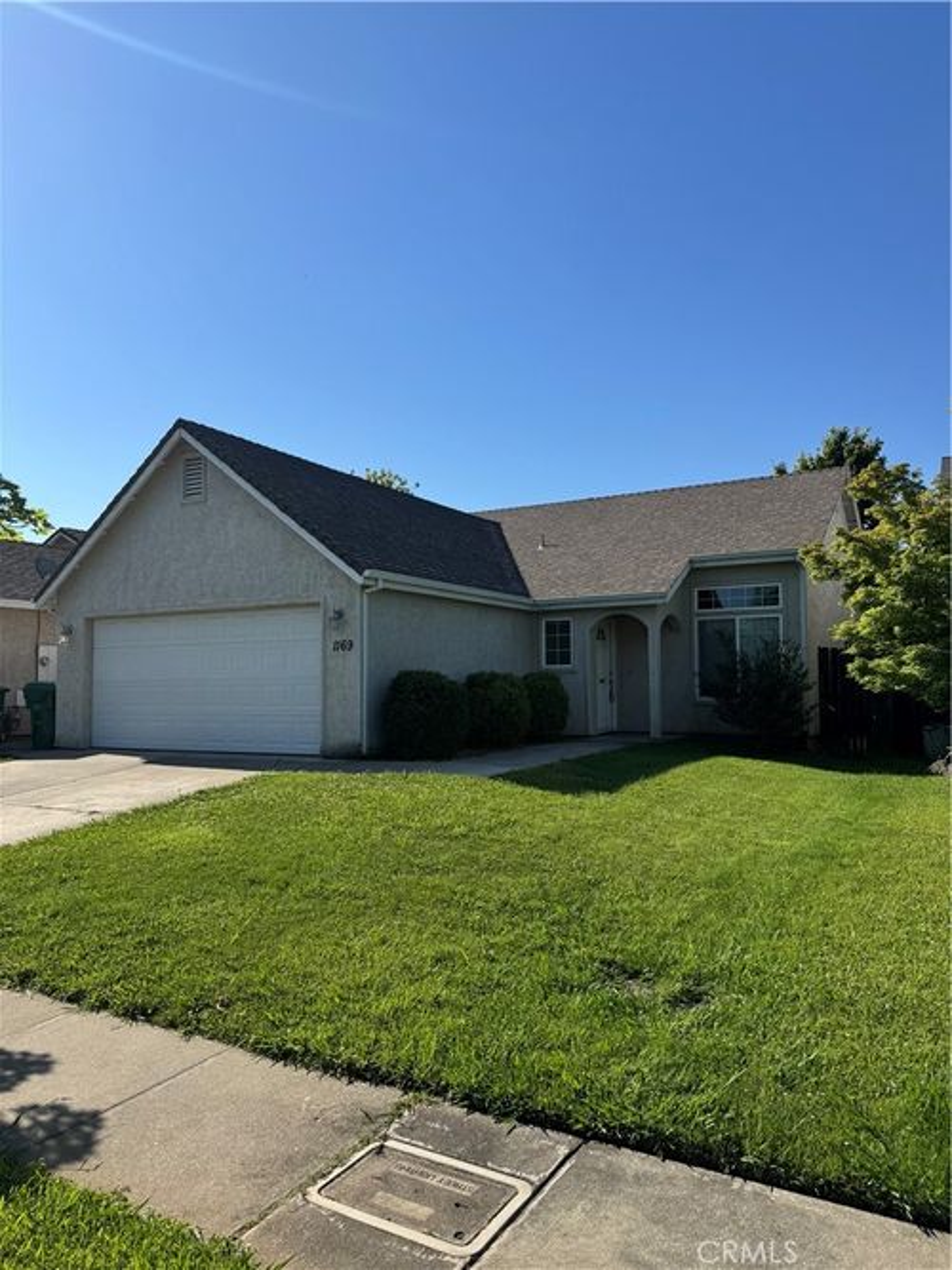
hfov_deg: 56.8
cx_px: 476
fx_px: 880
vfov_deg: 71.6
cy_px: 635
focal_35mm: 24
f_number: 1.78
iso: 80
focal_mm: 6.76
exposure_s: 1/4950
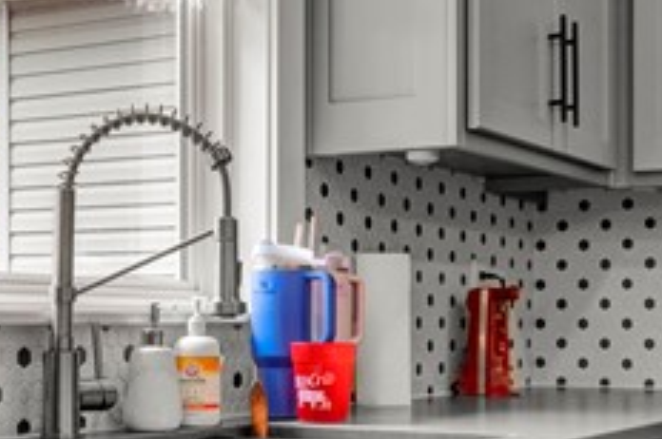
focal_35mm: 75
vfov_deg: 18.0
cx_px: 368
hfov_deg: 27.0
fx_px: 1377
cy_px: 318
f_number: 8
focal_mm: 16
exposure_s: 1/6
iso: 100
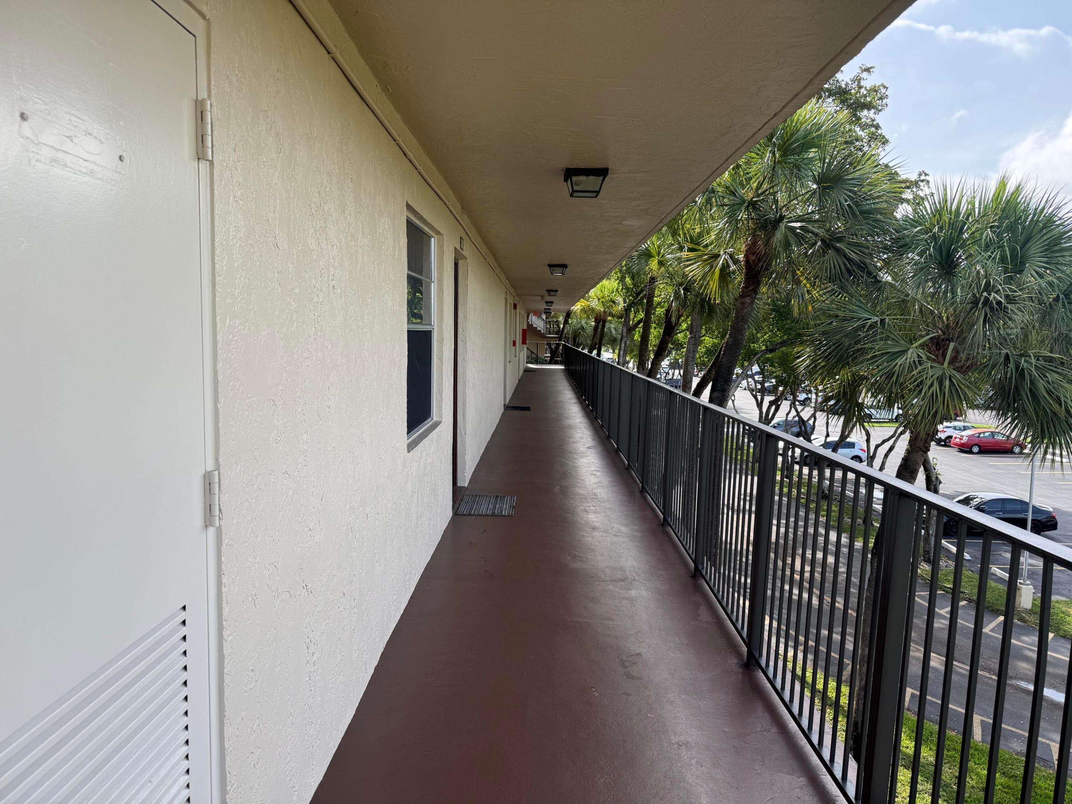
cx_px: 536
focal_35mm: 24
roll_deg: -1.0
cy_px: 402
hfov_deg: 71.6
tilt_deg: -5.7
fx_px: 743
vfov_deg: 56.8
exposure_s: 1/780
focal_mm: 6.76
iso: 80
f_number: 1.78
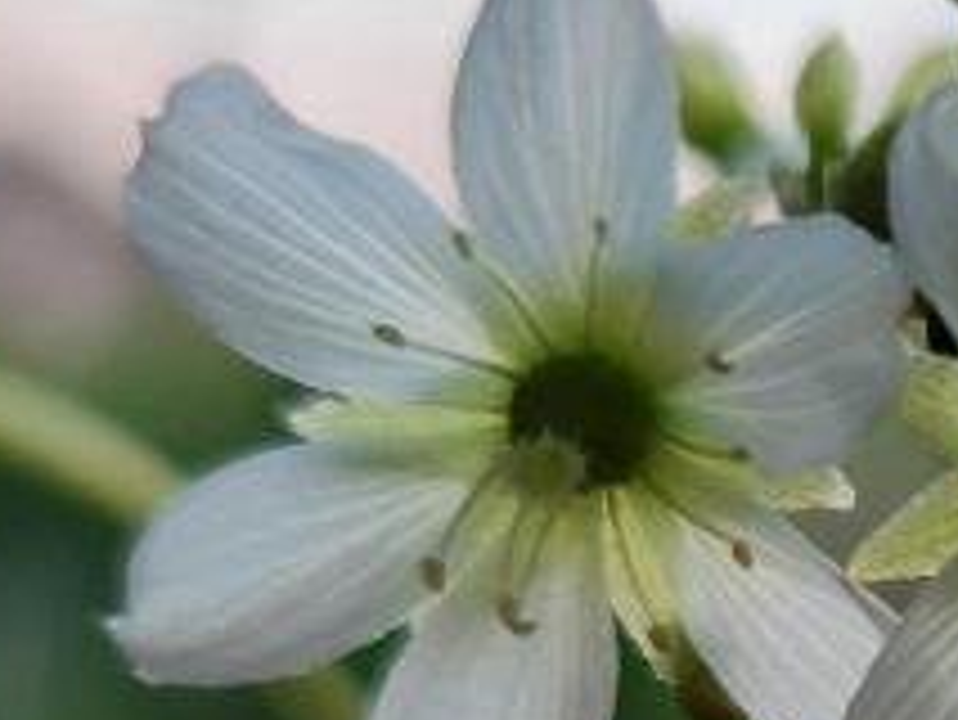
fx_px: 1495
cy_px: 326
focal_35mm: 54
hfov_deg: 32.3
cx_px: 989
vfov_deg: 27.0
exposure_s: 1/182
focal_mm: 5.4
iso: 160
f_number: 1.8
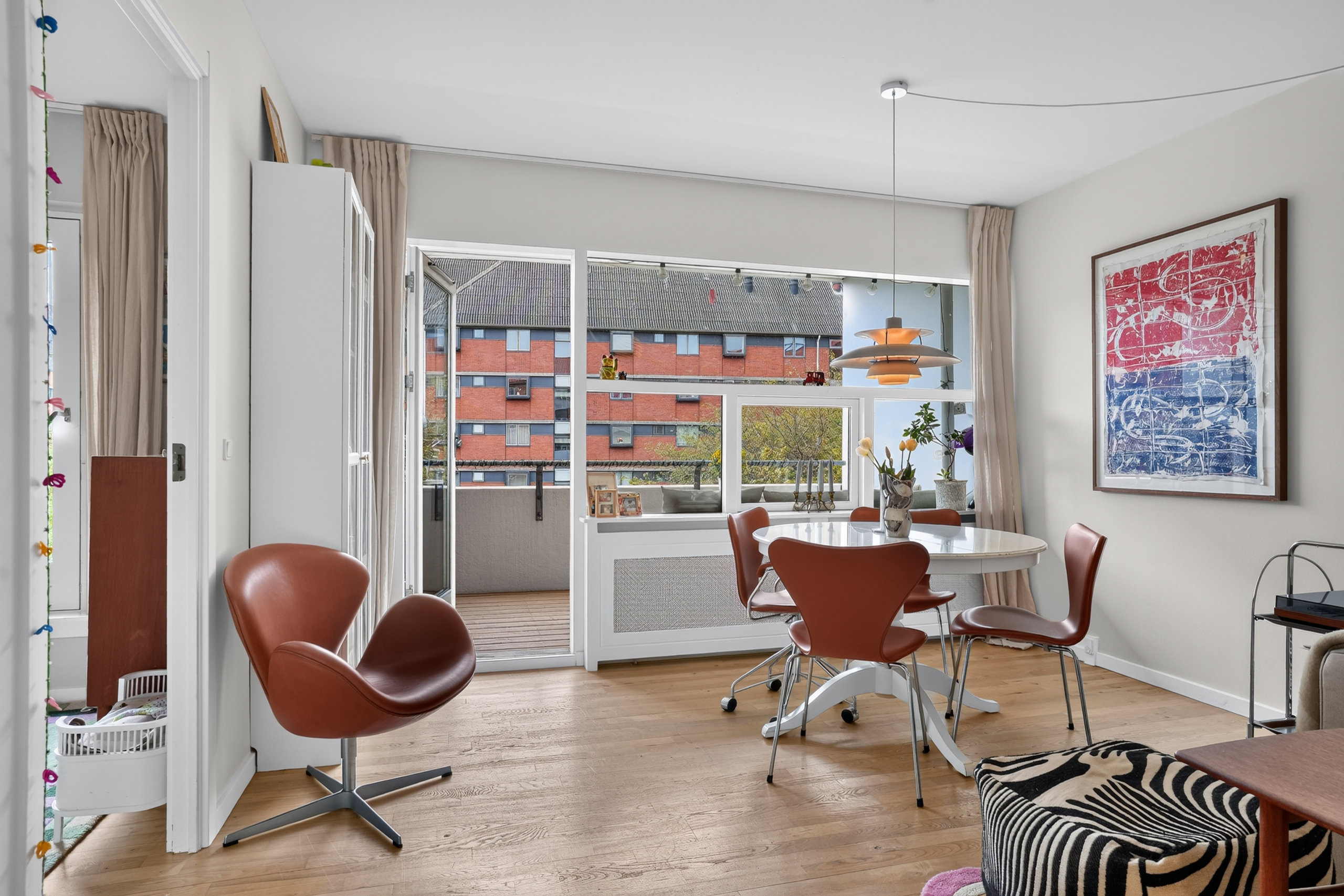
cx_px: 672
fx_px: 784
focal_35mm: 21
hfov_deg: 81.2
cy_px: 448
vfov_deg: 59.5
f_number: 8
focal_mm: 21
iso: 400
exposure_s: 1/8
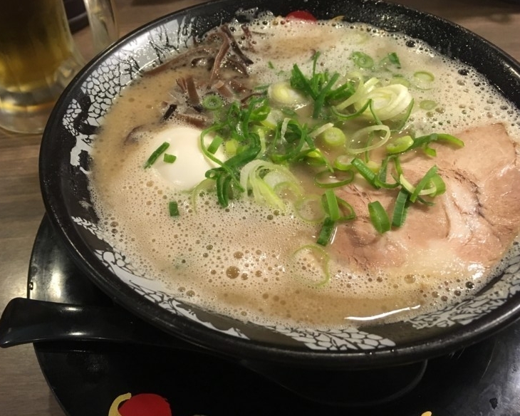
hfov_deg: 57.2
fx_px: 477
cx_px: 257
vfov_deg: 47.1
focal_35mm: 31
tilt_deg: -51.3
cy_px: 207
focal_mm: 4.15
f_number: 2.2
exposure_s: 1/30
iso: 200
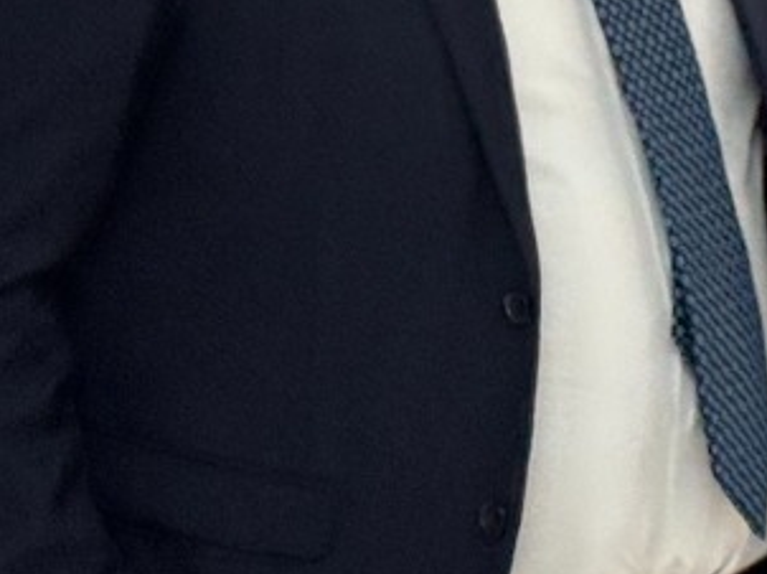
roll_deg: +2.7
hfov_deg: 10.1
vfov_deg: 7.6
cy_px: -262
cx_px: 1031
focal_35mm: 191
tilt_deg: +0.1
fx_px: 4229
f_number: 1.78
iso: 250
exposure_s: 1/50
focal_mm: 6.76
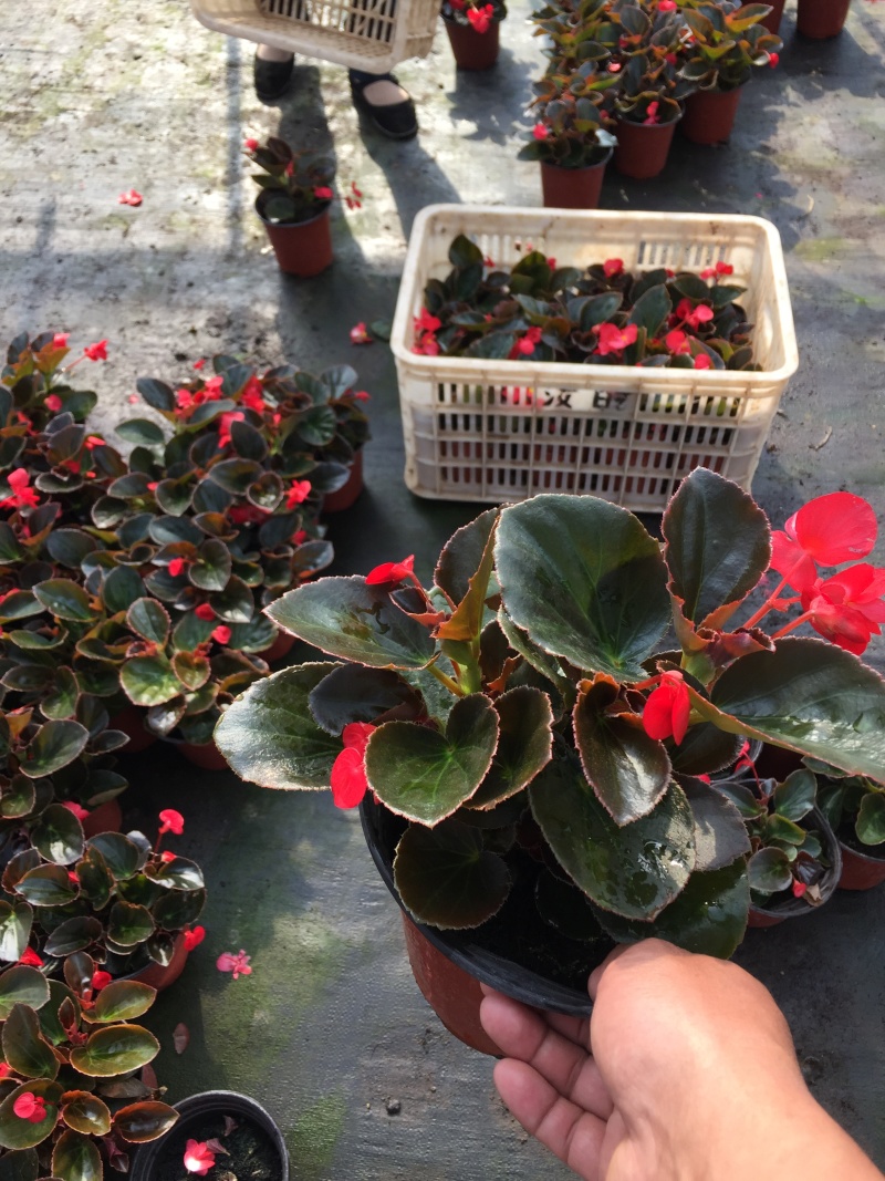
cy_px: 590
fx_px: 989
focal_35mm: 29
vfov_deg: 61.7
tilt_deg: -53.6
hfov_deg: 48.2
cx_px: 442
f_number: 2.2
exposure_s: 1/403
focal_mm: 4.15
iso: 32
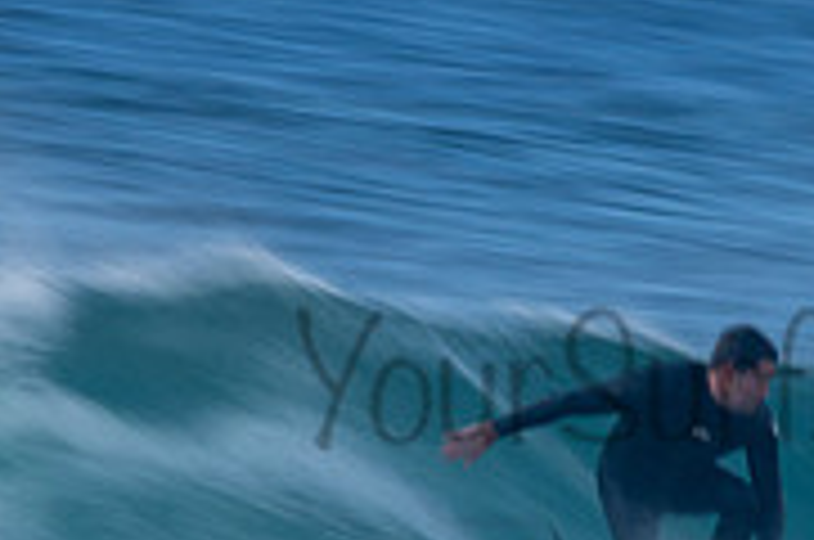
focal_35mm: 2313
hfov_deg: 0.9
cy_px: 340
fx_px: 52207
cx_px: 760
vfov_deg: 0.6
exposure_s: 1/25
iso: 100
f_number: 18
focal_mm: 480
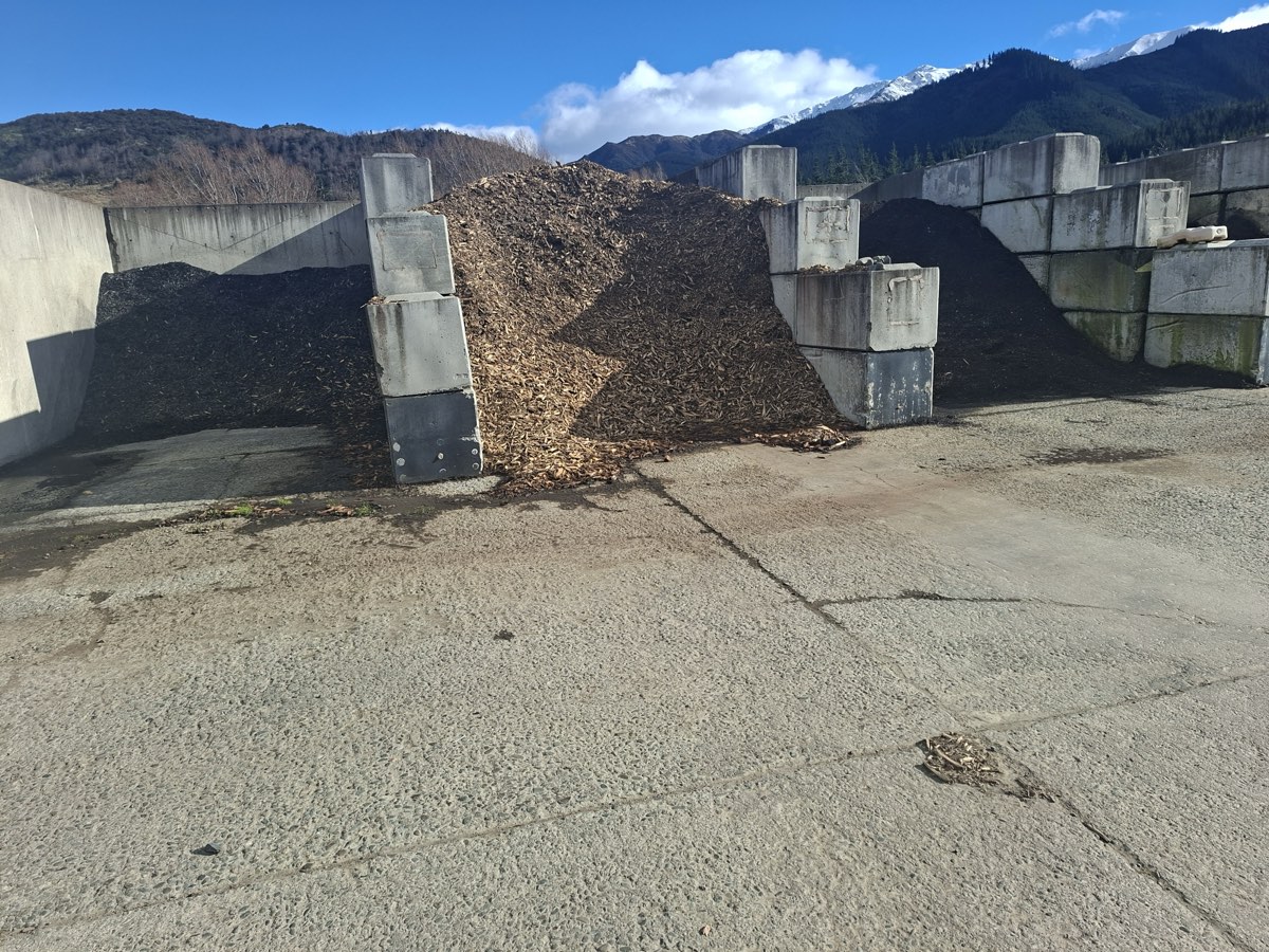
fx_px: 843
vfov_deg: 58.9
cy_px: 476
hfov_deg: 73.9
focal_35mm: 23
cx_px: 634
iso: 50
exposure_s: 1/1282
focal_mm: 5.54
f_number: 1.8
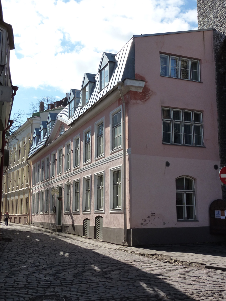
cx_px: 113
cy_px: 150
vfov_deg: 44.8
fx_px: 366
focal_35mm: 42
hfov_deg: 34.3
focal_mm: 6.9
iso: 125
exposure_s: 1/500
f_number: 5
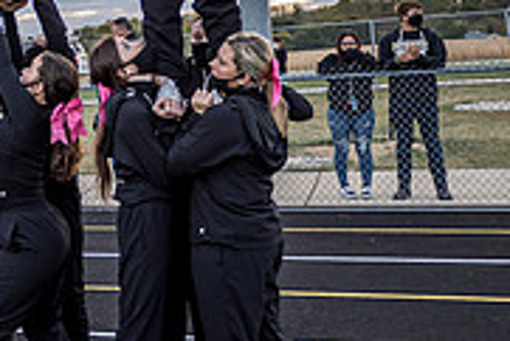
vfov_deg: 17.2
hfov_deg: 23.3
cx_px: -133
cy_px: 4
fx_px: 1106
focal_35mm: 78
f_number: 1.7
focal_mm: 11
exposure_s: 1/640
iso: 100
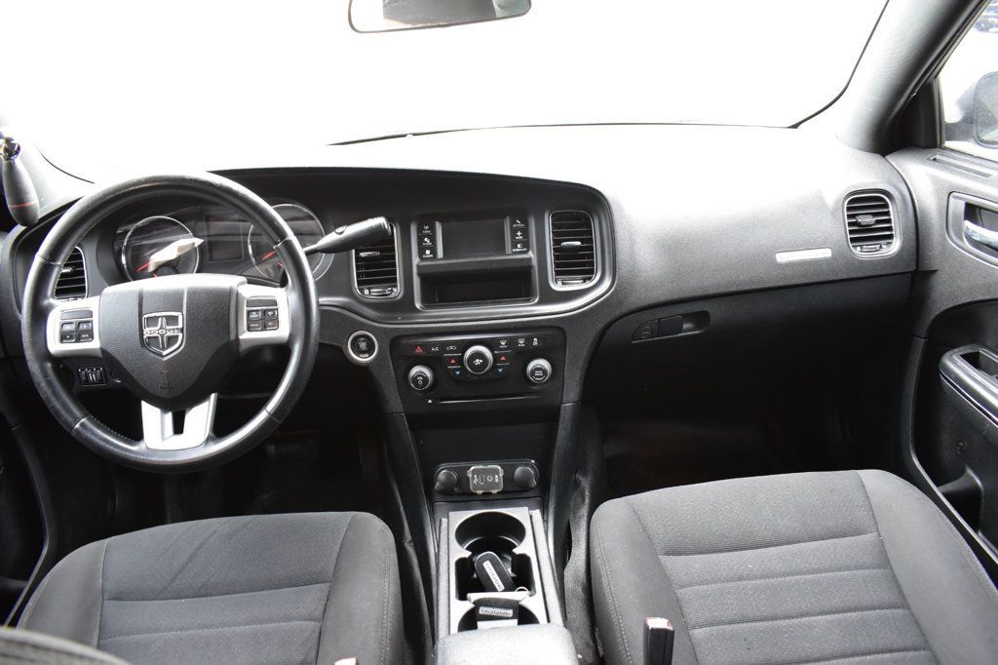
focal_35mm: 27
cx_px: 499
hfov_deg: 67.4
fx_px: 748
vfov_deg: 47.9
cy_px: 332
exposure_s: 1/15
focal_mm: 18
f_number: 6.3
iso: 1250
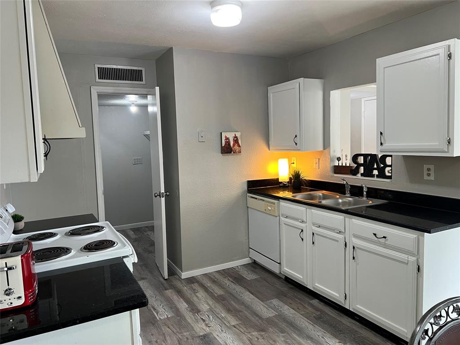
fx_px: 346
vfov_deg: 53.1
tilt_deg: -5.4
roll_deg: +1.1
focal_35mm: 26
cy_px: 172
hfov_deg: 67.3
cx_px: 230
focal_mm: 5.7
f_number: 1.5
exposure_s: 1/60
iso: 125
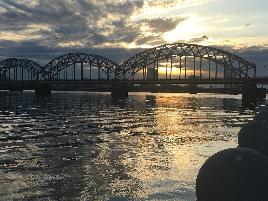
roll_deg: -1.2
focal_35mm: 45
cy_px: 112
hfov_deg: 41.7
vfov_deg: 32.1
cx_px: 99
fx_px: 348
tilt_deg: -4.1
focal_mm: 4.15
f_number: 2.2
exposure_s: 1/1637
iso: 25
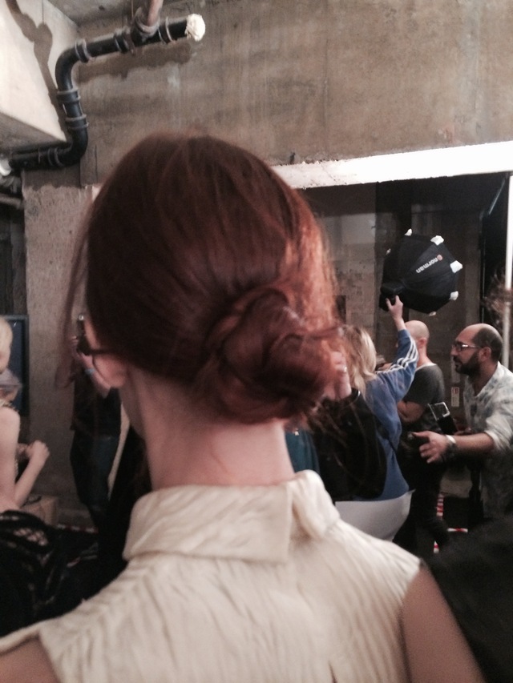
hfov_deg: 46.8
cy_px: 342
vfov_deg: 60.0
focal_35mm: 30
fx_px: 593
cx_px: 256
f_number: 2.2
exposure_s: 1/15
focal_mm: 4.12
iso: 400
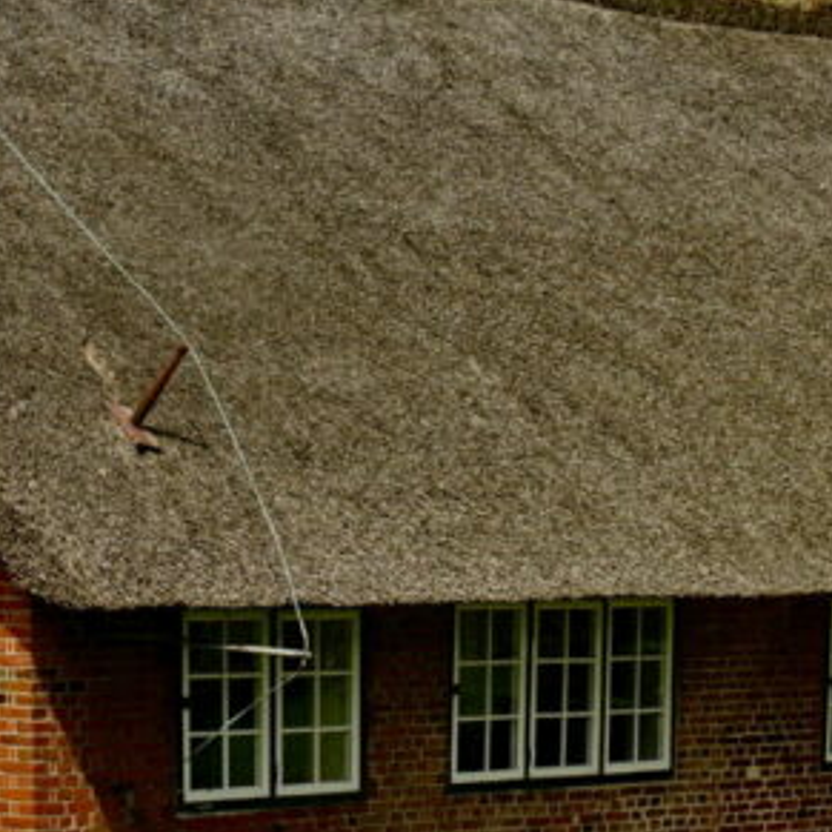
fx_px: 3997
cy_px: 283
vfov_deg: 11.9
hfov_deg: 11.8
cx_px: 203
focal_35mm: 147
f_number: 11
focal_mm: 35
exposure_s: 1/250
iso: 200
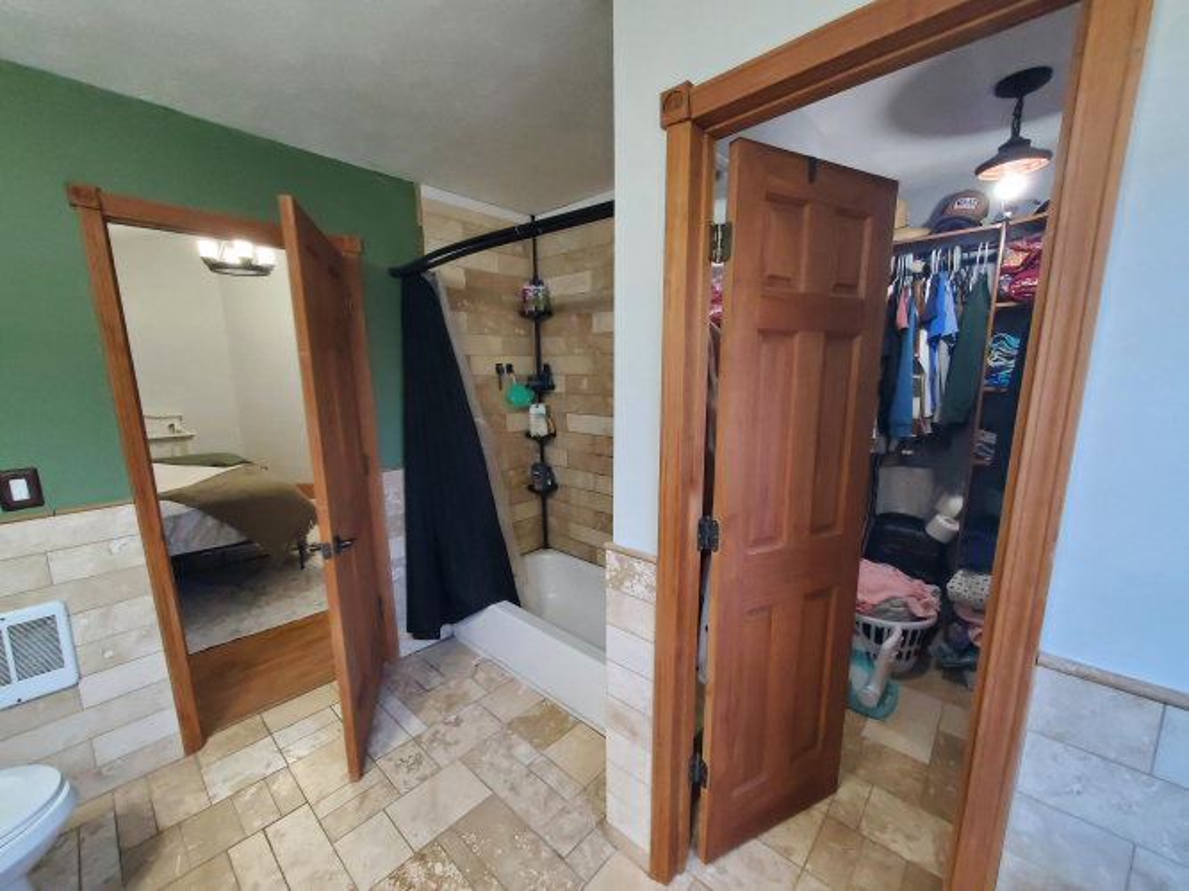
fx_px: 446
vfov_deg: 89.9
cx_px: 594
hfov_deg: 106.2
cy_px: 446
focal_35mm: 13
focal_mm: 1.8
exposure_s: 1/30
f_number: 2.2
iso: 640
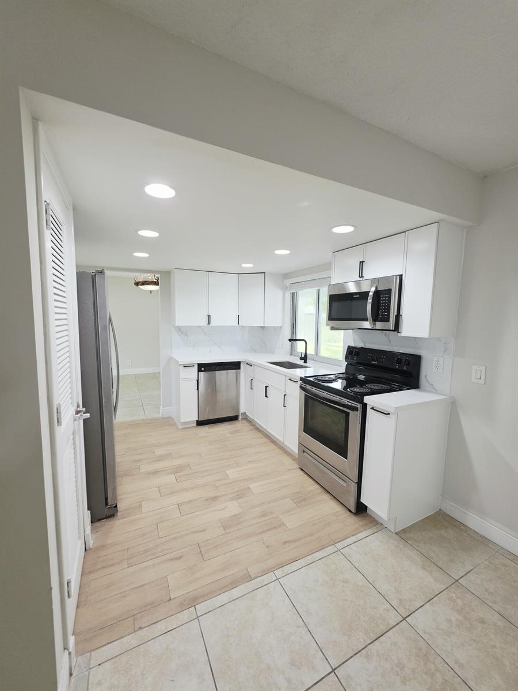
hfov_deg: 89.9
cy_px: 346
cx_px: 259
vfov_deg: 106.2
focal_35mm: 13
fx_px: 259
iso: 160
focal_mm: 2.2
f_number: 1.9
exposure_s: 1/120
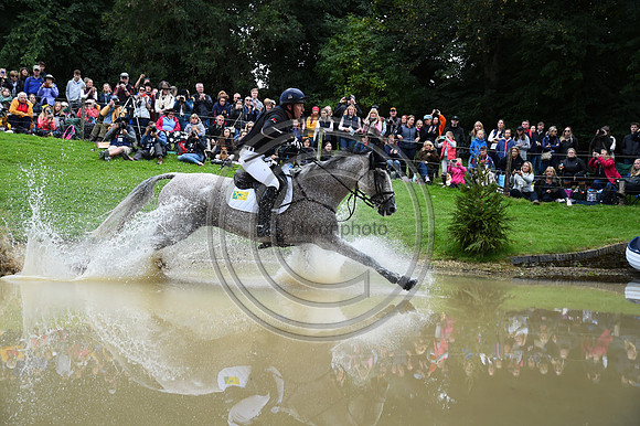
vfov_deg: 29.2
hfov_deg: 42.8
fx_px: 817
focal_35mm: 46
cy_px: 213
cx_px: 320
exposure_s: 1/1600
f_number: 4.2
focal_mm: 46
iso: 1100
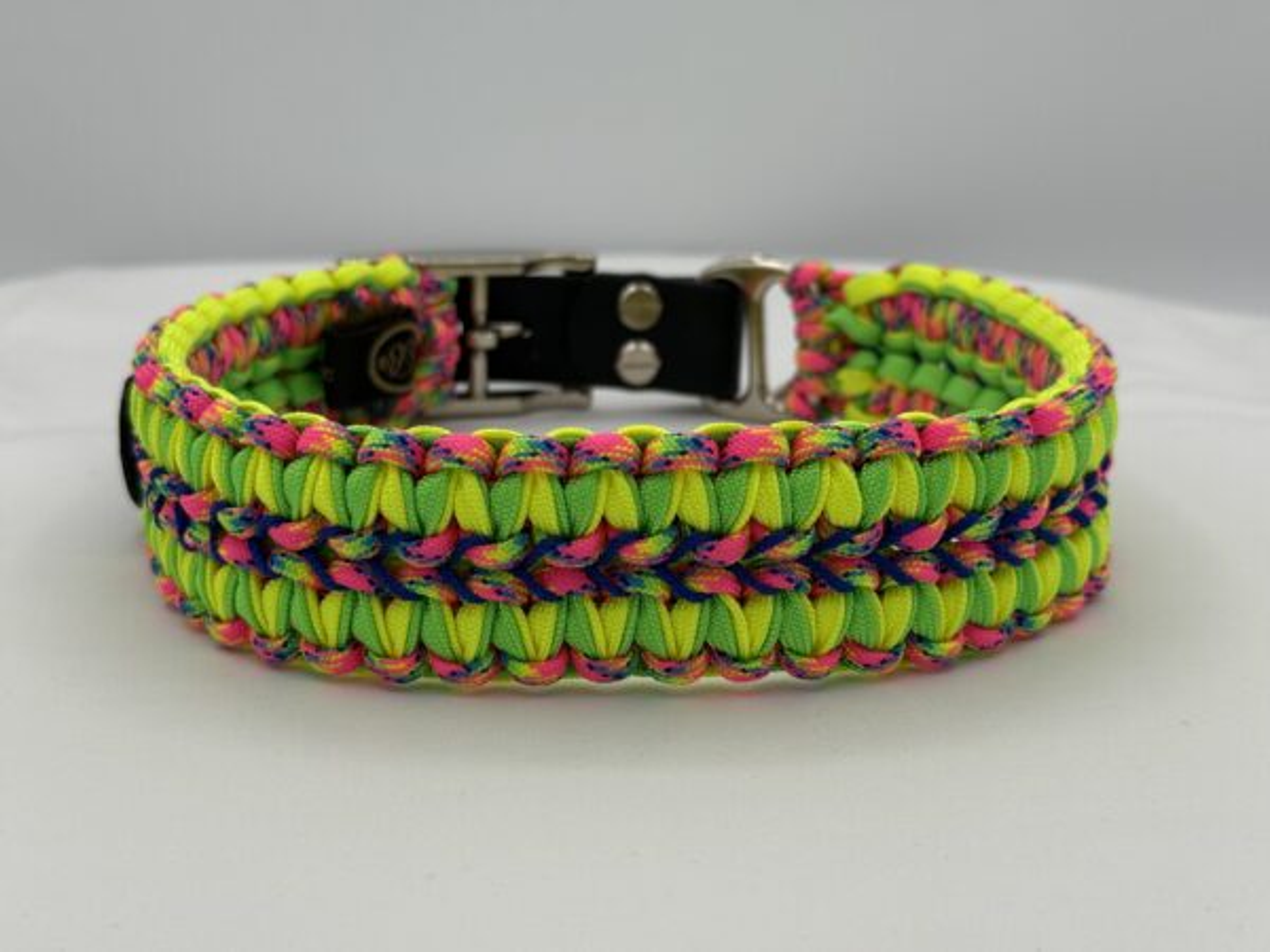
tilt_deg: -18.1
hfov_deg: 39.7
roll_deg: +0.9
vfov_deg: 30.3
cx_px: 635
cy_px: 476
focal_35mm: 48
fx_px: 1761
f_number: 1.78
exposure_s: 1/2762
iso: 64
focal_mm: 6.76
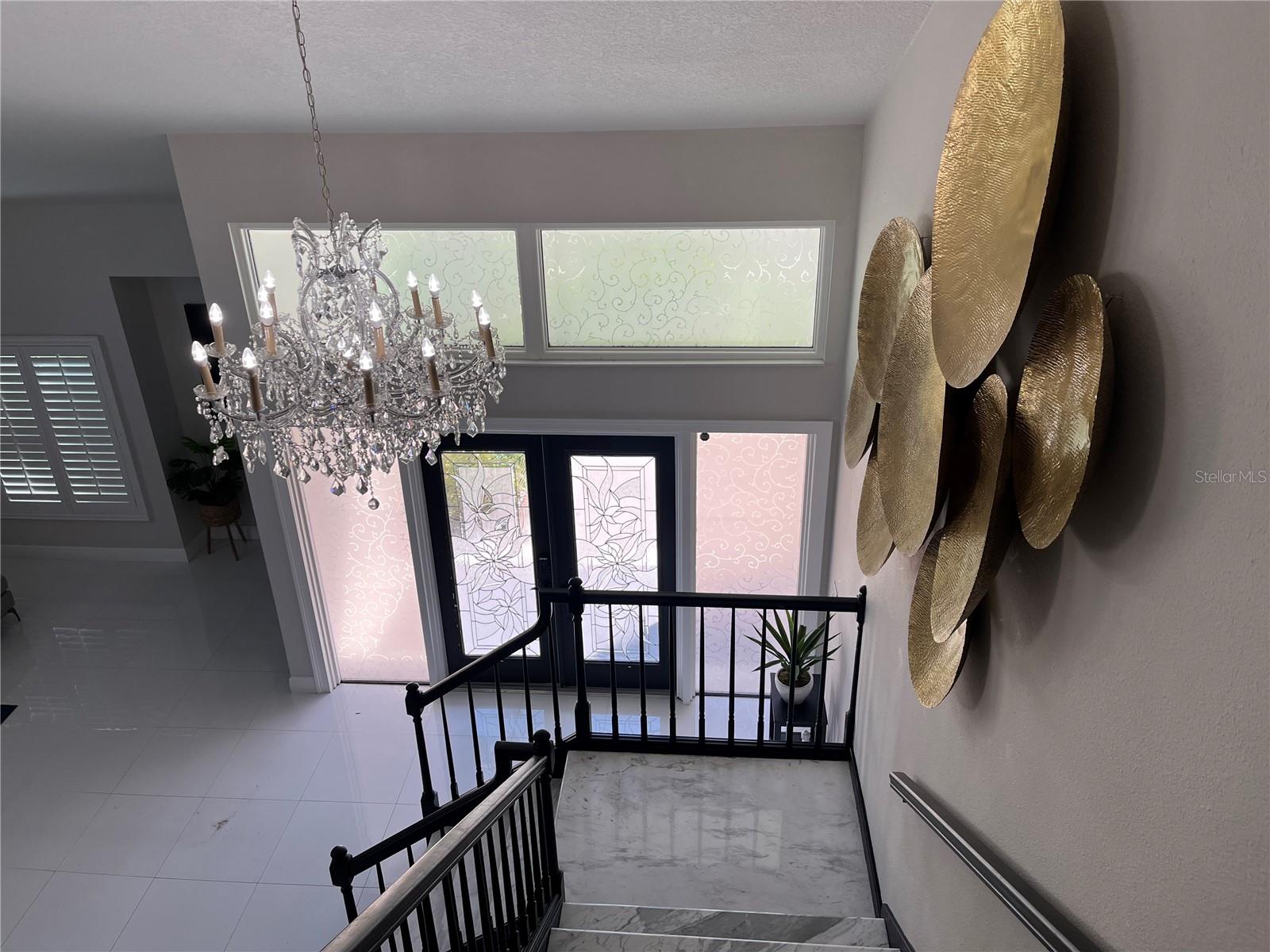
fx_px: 954
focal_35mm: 26
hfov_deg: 67.3
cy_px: 476
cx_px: 635
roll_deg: +1.4
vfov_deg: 53.1
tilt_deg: -27.0
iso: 50
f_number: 1.6
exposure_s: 1/450
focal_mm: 5.1
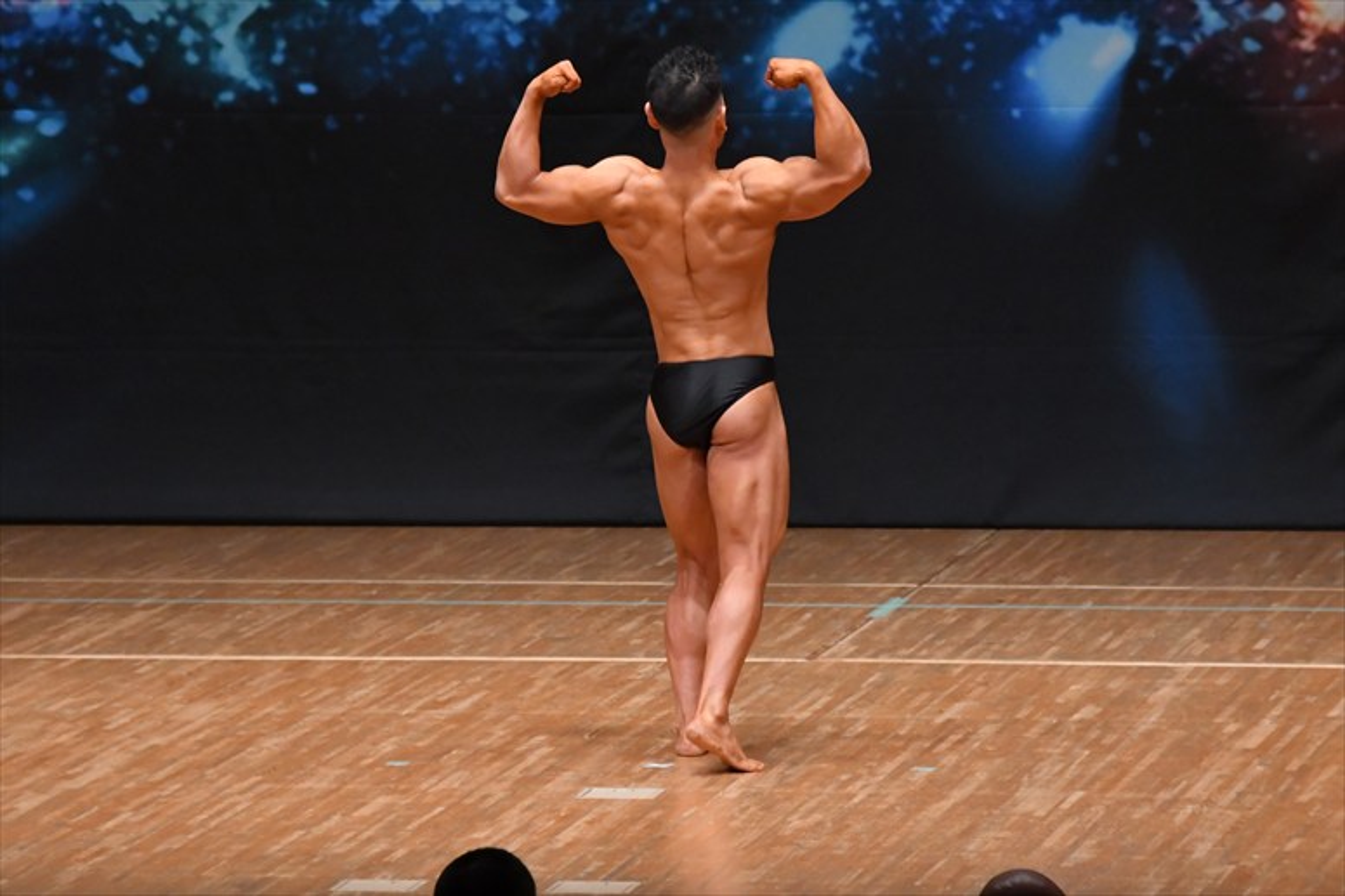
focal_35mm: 285
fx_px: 10643
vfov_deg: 4.8
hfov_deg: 7.2
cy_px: 448
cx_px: 672
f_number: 5.6
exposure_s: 1/400
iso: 5000
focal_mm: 190
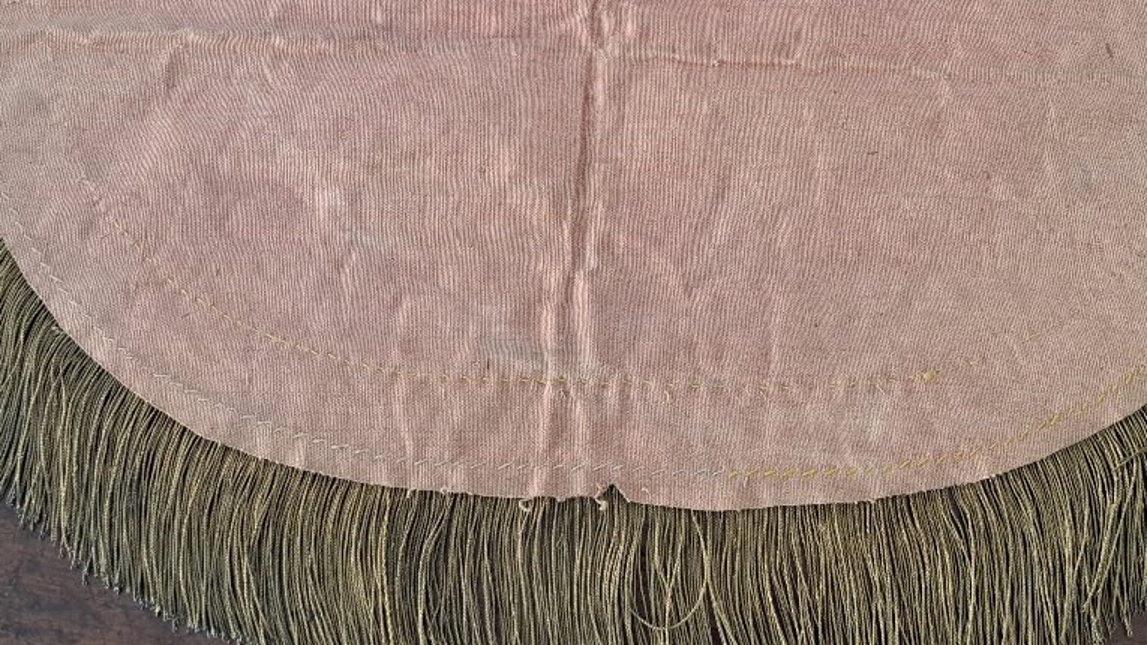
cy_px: 39
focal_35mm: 41
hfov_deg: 49.3
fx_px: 1247
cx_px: 625
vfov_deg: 27.7
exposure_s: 1/50
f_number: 1.8
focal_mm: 5.23
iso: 500
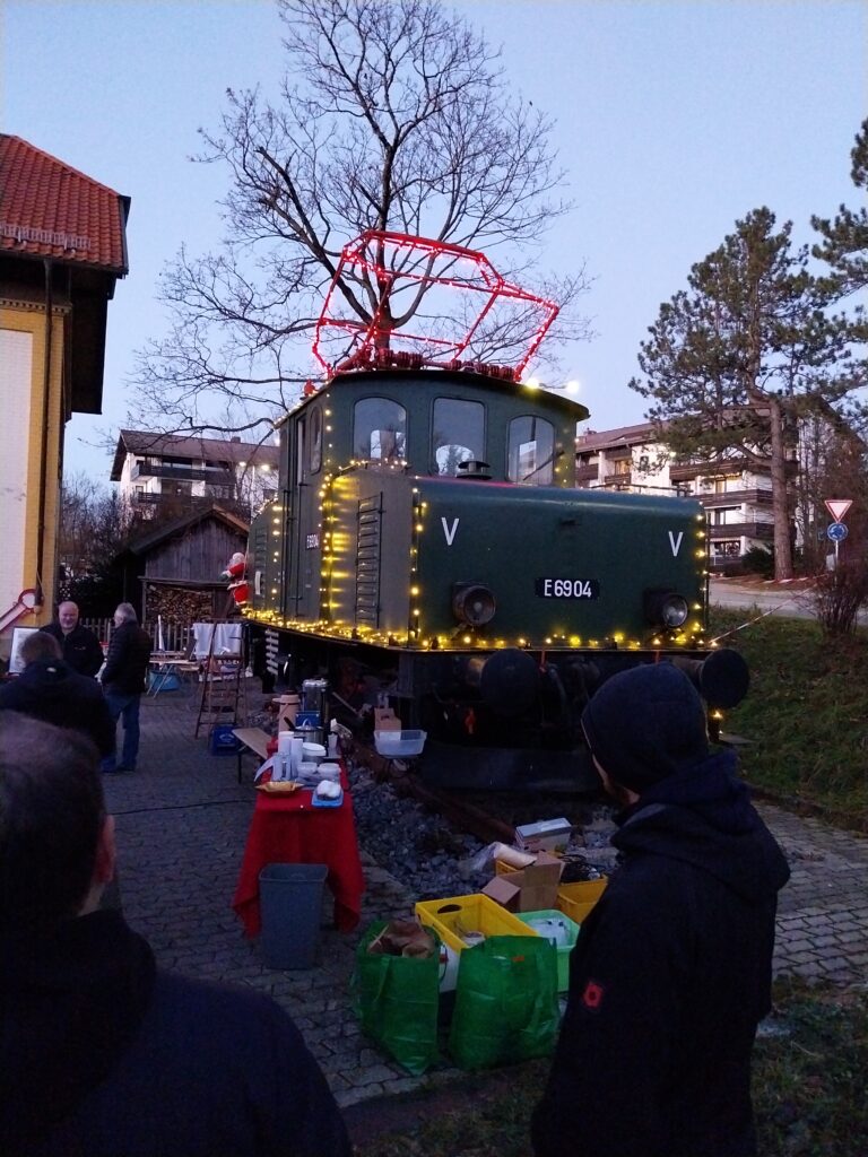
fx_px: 869
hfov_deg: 53.1
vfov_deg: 67.3
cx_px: 434
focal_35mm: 26
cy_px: 578
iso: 800
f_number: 1.8
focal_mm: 4
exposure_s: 1/25
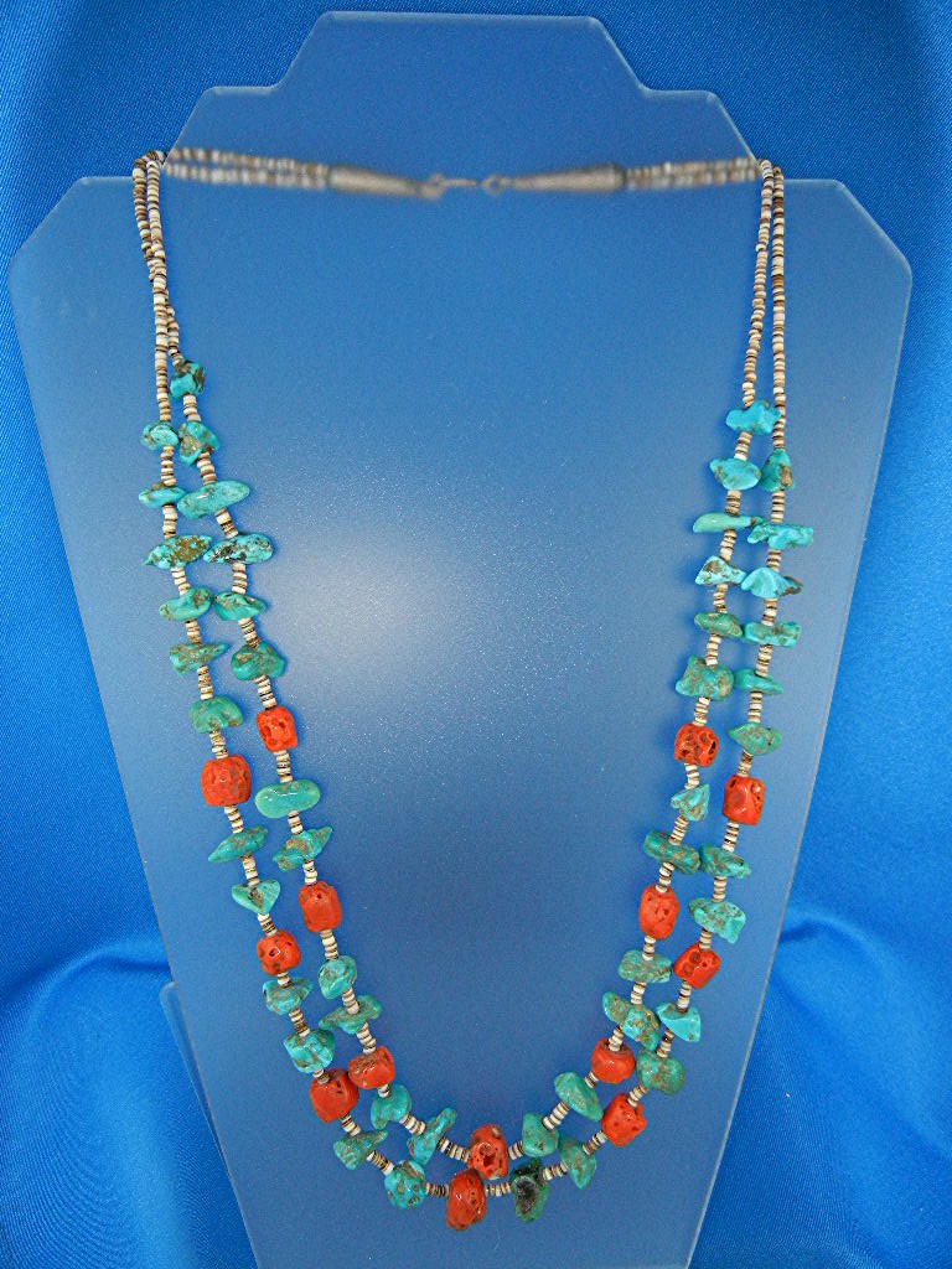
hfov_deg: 46.8
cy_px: 634
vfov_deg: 60.0
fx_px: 1100
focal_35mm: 30
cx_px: 476
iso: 232
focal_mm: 5.4
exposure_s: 1/30
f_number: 3.5
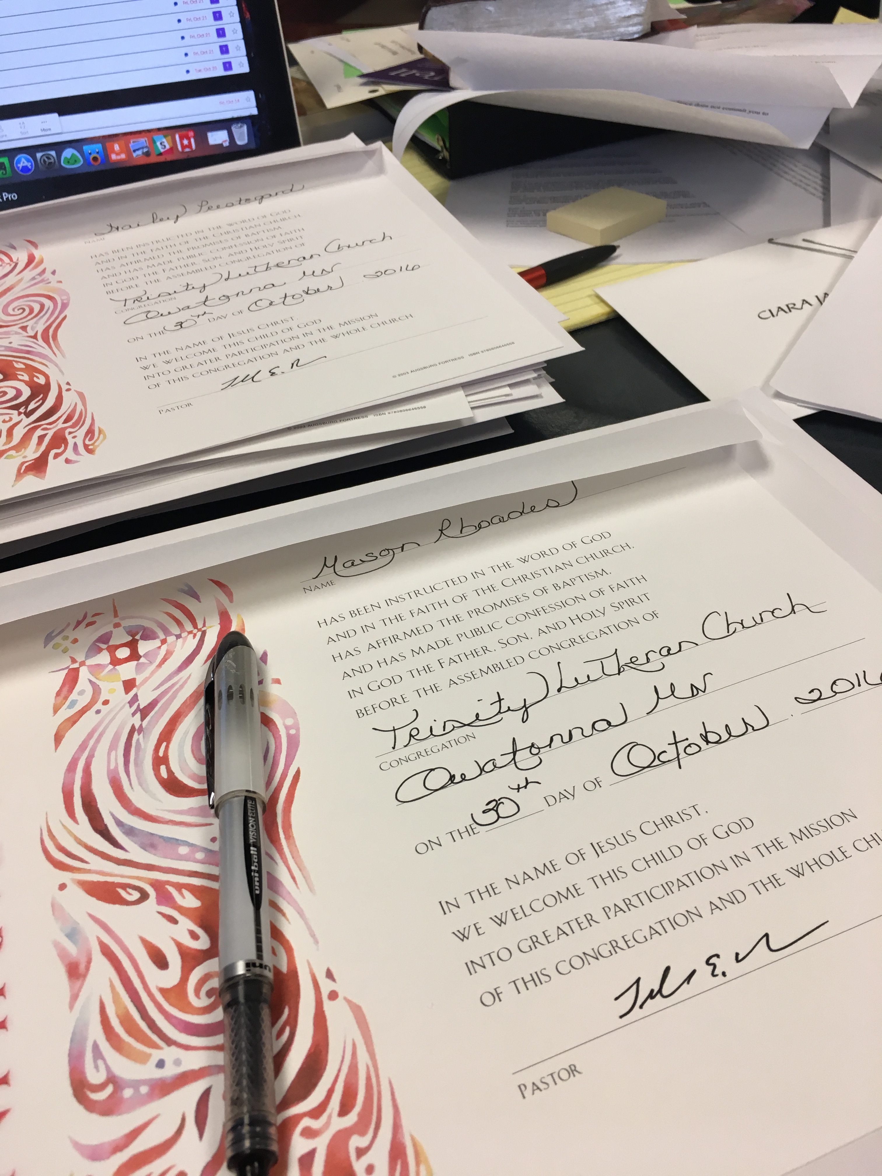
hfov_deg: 48.2
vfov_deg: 61.7
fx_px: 985
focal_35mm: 29
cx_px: 441
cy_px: 588
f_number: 2.2
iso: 25
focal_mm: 4.15
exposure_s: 1/40
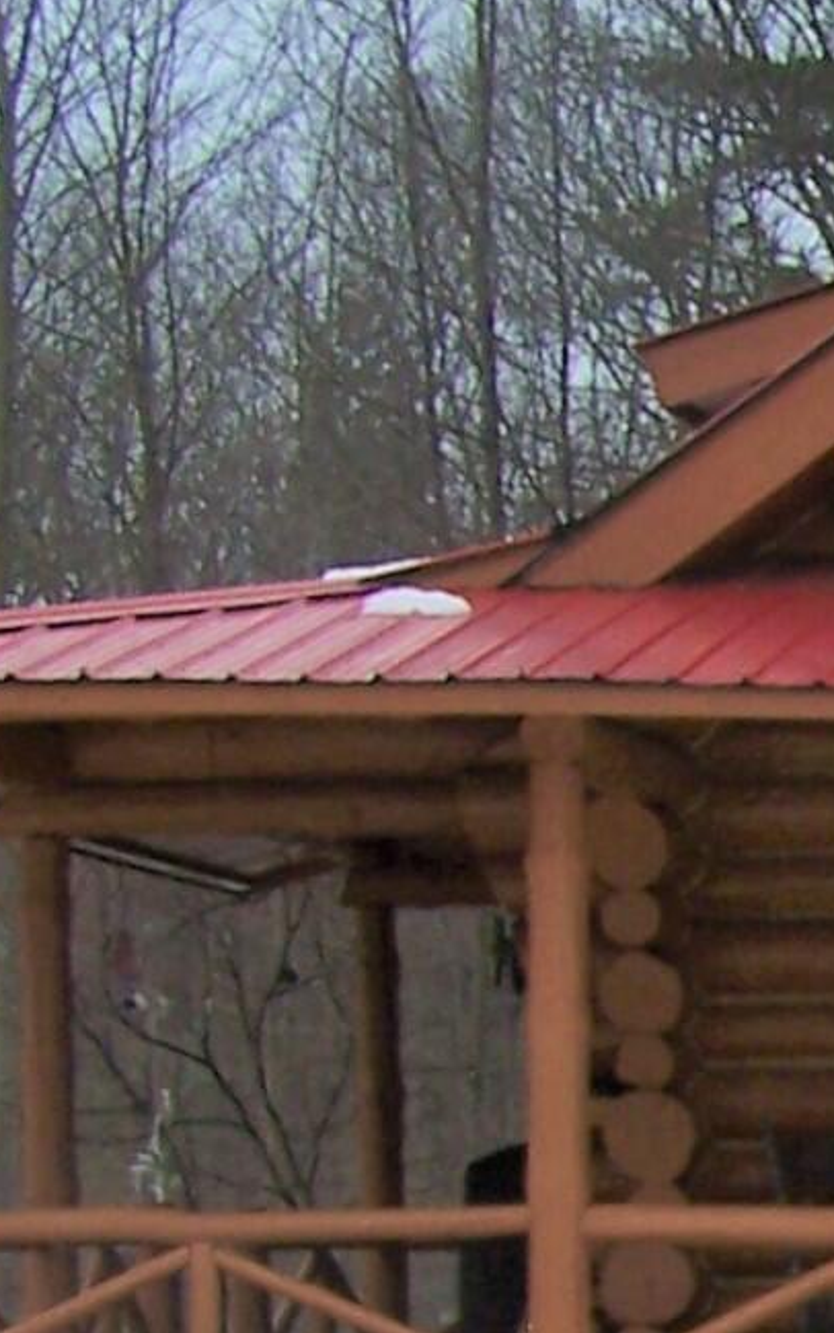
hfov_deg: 7.6
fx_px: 5560
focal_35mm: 153
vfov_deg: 13.4
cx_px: 2374
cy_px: 1426
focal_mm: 6.3
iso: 80
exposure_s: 1/800
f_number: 4
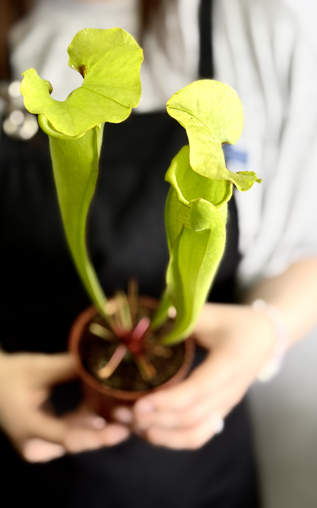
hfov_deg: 25.3
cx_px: 135
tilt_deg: -18.0
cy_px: 254
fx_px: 705
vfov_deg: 39.6
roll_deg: -1.7
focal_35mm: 51
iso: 50
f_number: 1.78
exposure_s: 1/125
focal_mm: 6.76
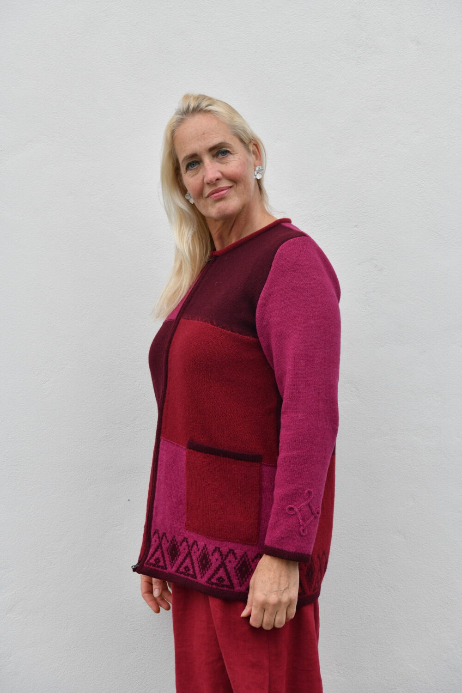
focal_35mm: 70
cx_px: 231
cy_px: 346
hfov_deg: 19.5
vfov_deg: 28.8
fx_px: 1347
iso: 1600
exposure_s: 1/500
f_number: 11
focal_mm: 70
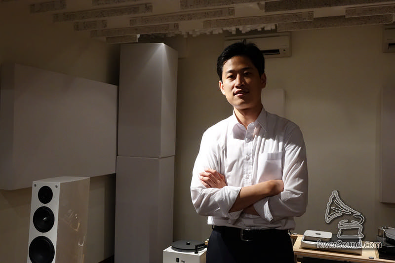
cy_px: 132
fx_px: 395
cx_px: 198
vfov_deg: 36.9
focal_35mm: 36
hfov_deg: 53.1
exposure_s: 1/60
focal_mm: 13.1
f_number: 4
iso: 1250
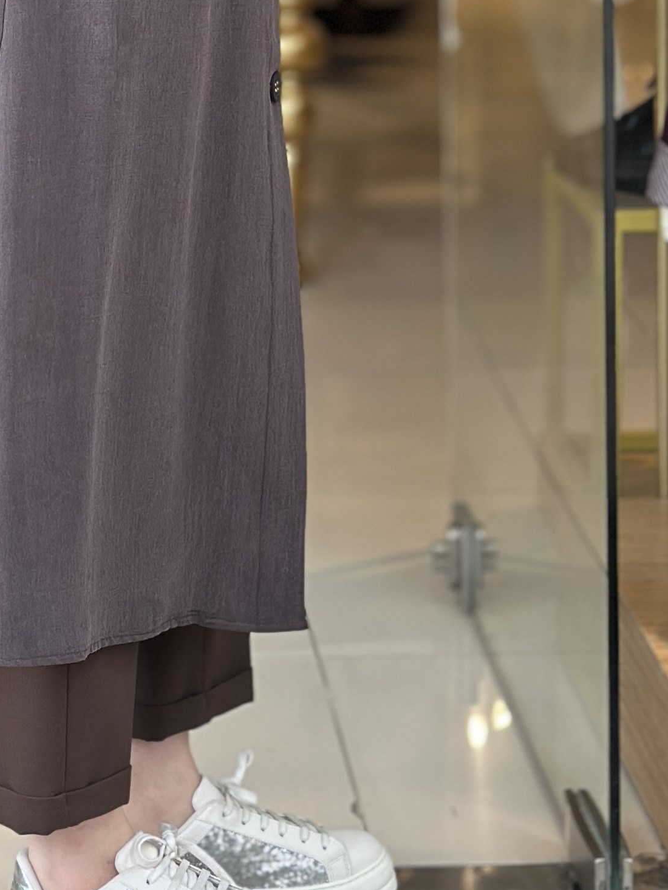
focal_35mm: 132
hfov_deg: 11.2
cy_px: -171
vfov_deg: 14.5
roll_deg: +0.7
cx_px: 168
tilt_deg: -2.8
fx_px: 3395
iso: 80
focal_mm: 6.86
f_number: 1.78
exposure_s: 1/196
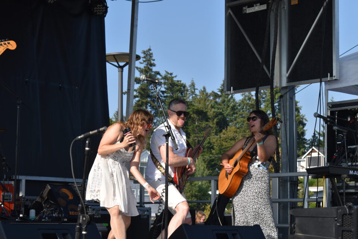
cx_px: 179
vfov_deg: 16.6
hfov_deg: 24.6
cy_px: 120
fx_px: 820
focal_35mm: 82
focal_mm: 55
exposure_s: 1/250
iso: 110
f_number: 8
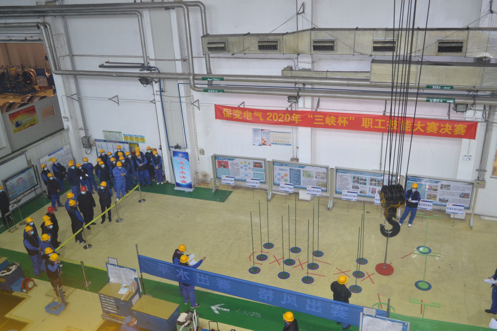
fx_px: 456
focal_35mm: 33
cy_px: 166
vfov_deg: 40.0
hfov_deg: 57.2
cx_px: 248
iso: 1600
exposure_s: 1/60
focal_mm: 22
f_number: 3.8
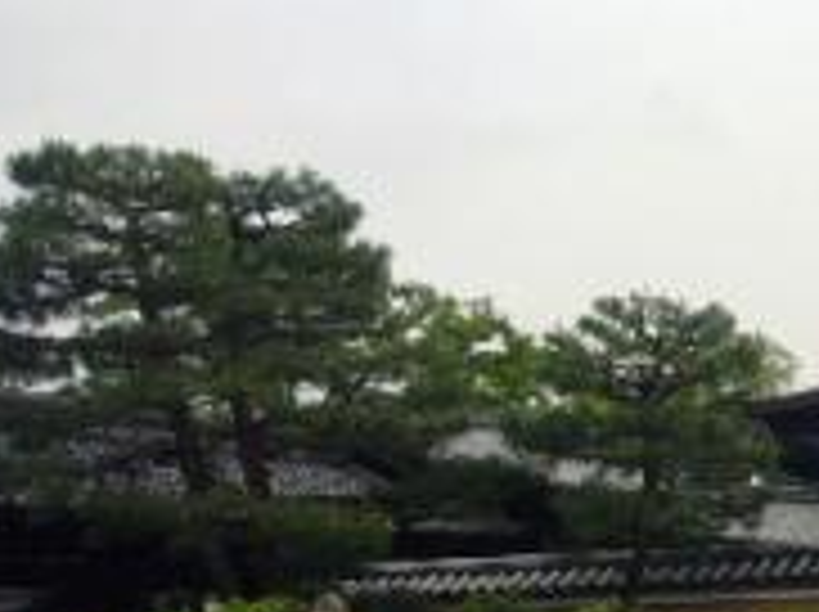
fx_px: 1630
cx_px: 896
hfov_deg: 26.1
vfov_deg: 21.2
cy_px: 423
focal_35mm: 69
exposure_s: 1/400
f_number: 5.6
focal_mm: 4.6
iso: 80
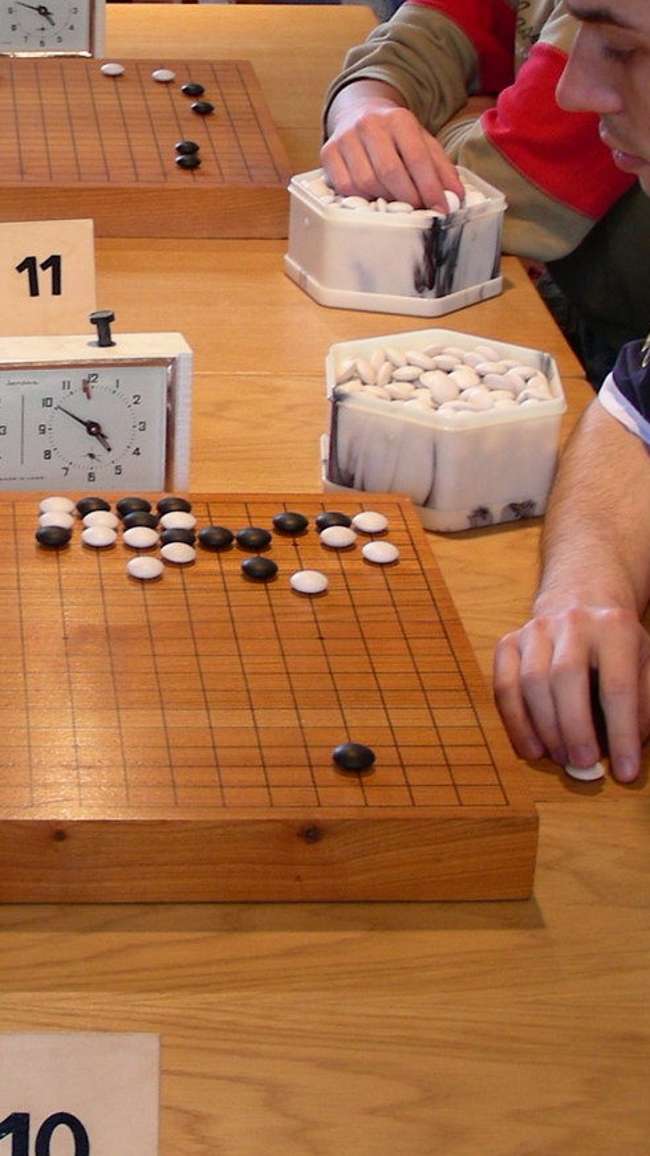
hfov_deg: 12.4
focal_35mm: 96
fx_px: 2944
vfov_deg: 22.2
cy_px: 437
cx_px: -33
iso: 50
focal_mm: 8
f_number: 3.5
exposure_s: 1/8.6
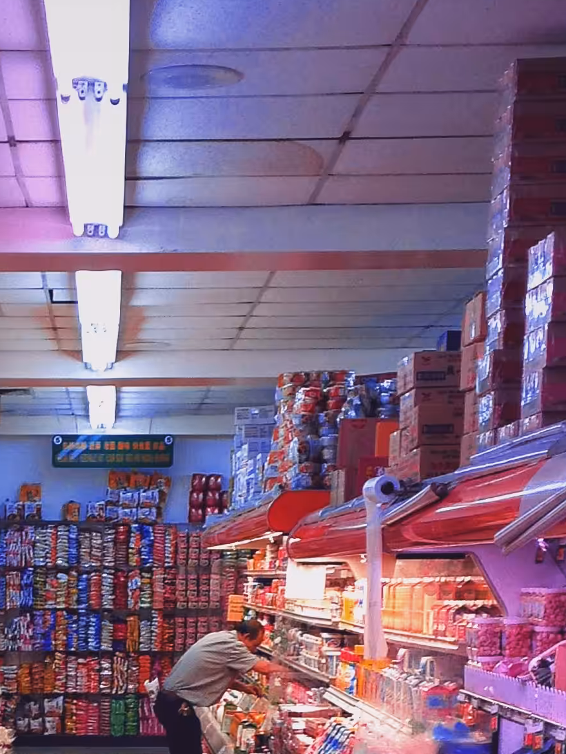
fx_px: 2006
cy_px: 856
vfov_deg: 20.2
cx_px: 75
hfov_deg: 15.9
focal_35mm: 92
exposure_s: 1/30
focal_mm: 4.12
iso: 50
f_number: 2.4
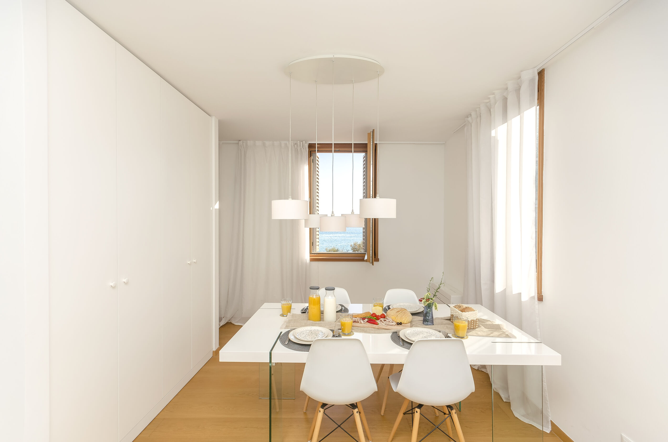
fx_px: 278
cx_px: 334
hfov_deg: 100.5
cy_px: 221
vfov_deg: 77.1
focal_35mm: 15
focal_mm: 10
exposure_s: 1/125
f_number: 8
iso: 100
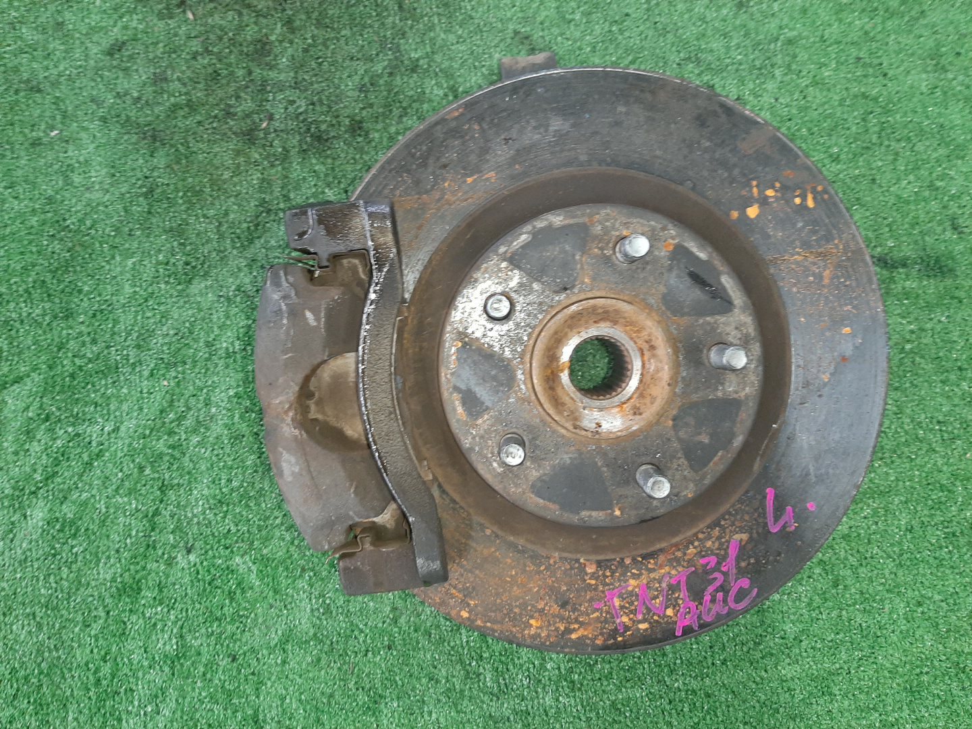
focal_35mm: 26
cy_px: 364
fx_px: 730
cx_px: 486
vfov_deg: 53.1
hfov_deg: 67.3
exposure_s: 1/33
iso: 184
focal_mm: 3.93
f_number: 1.7
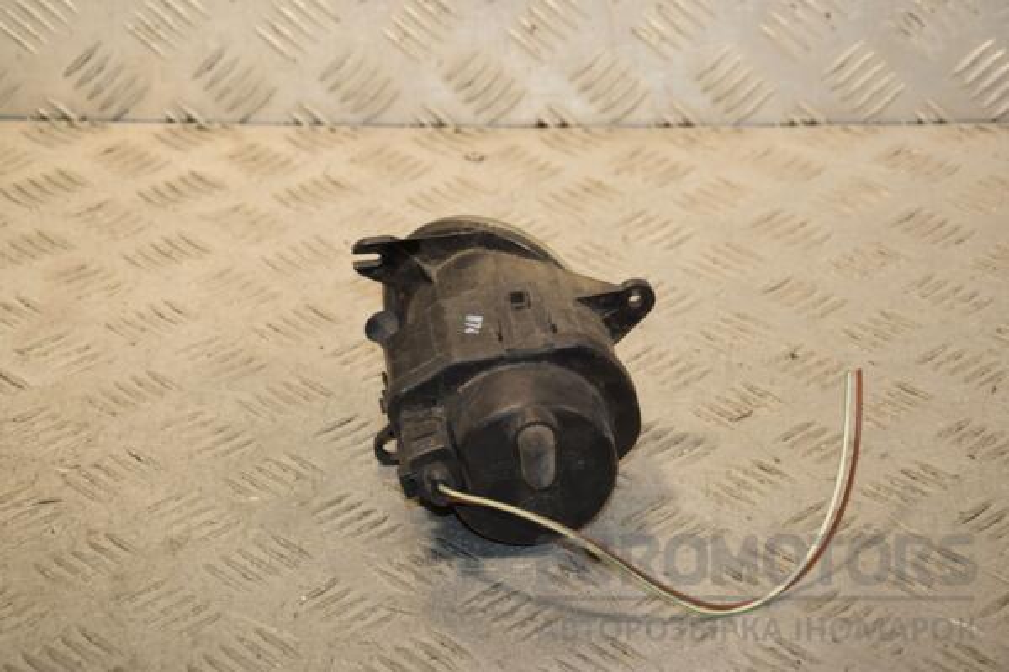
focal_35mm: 105
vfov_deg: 13.0
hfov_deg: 19.5
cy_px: 336
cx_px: 504
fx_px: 2943
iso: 800
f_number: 7.1
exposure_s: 1/200
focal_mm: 70
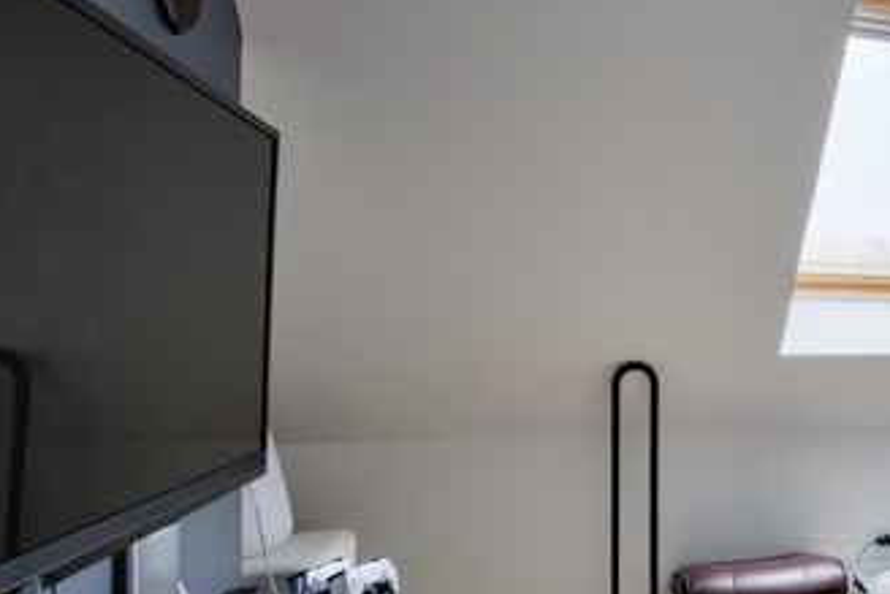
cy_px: 346
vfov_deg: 34.2
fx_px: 965
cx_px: 1037
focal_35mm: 39
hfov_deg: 38.4
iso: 800
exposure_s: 1/60
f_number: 8
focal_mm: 16
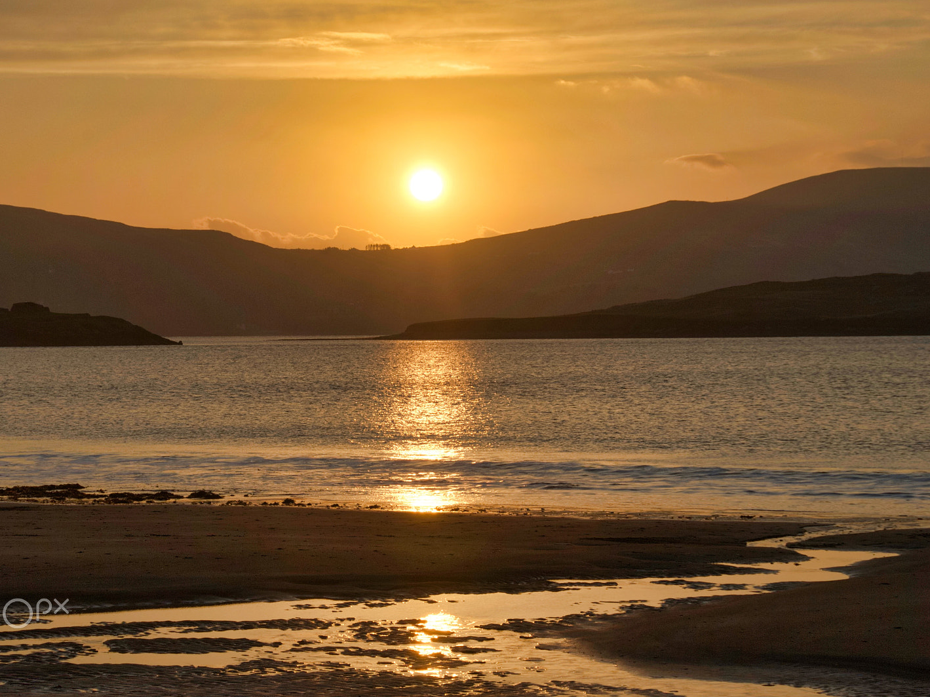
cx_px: 431
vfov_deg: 13.0
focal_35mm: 114
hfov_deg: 17.3
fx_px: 3062
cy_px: 348
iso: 100
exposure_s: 1/320
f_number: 10
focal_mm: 70
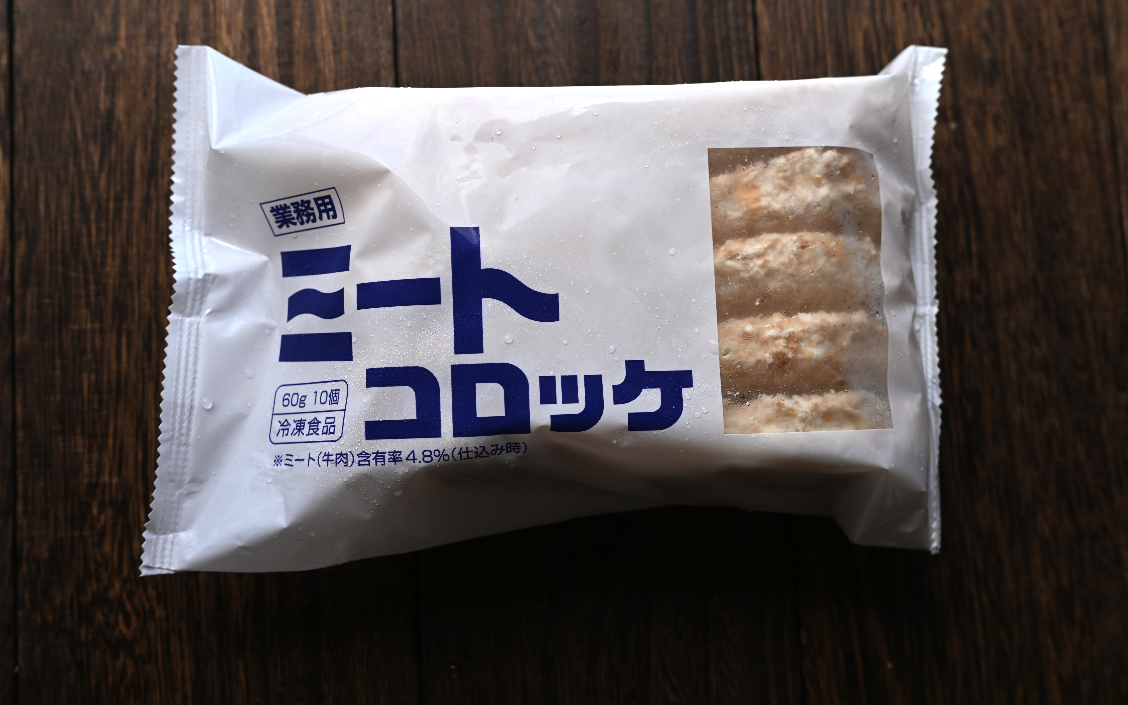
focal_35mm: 41
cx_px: 563
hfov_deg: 48.2
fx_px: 1260
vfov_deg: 31.2
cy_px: 353
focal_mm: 40
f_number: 6.3
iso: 100
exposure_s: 1/160
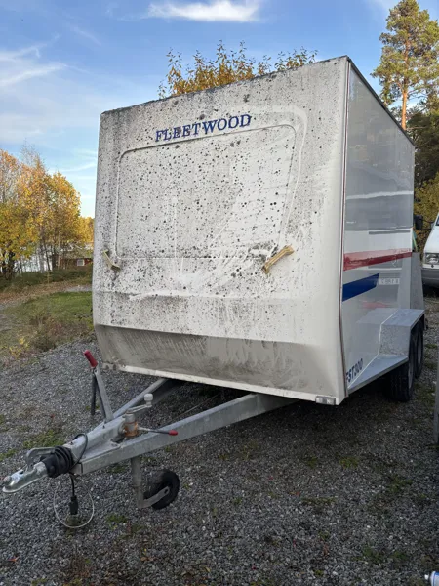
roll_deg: -1.7
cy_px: 293
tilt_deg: -7.4
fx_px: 440
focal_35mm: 26
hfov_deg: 53.1
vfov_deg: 67.3
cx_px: 220
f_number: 1.6
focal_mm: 5.96
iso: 50
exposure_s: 1/688
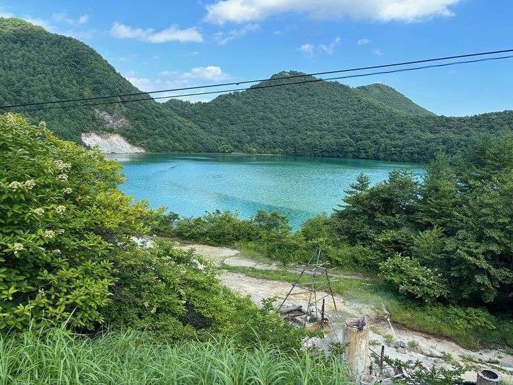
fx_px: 385
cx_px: 256
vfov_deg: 53.1
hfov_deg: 67.3
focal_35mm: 26
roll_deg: -2.1
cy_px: 192
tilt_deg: -7.0
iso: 50
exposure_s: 1/978
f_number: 1.6
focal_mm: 5.96
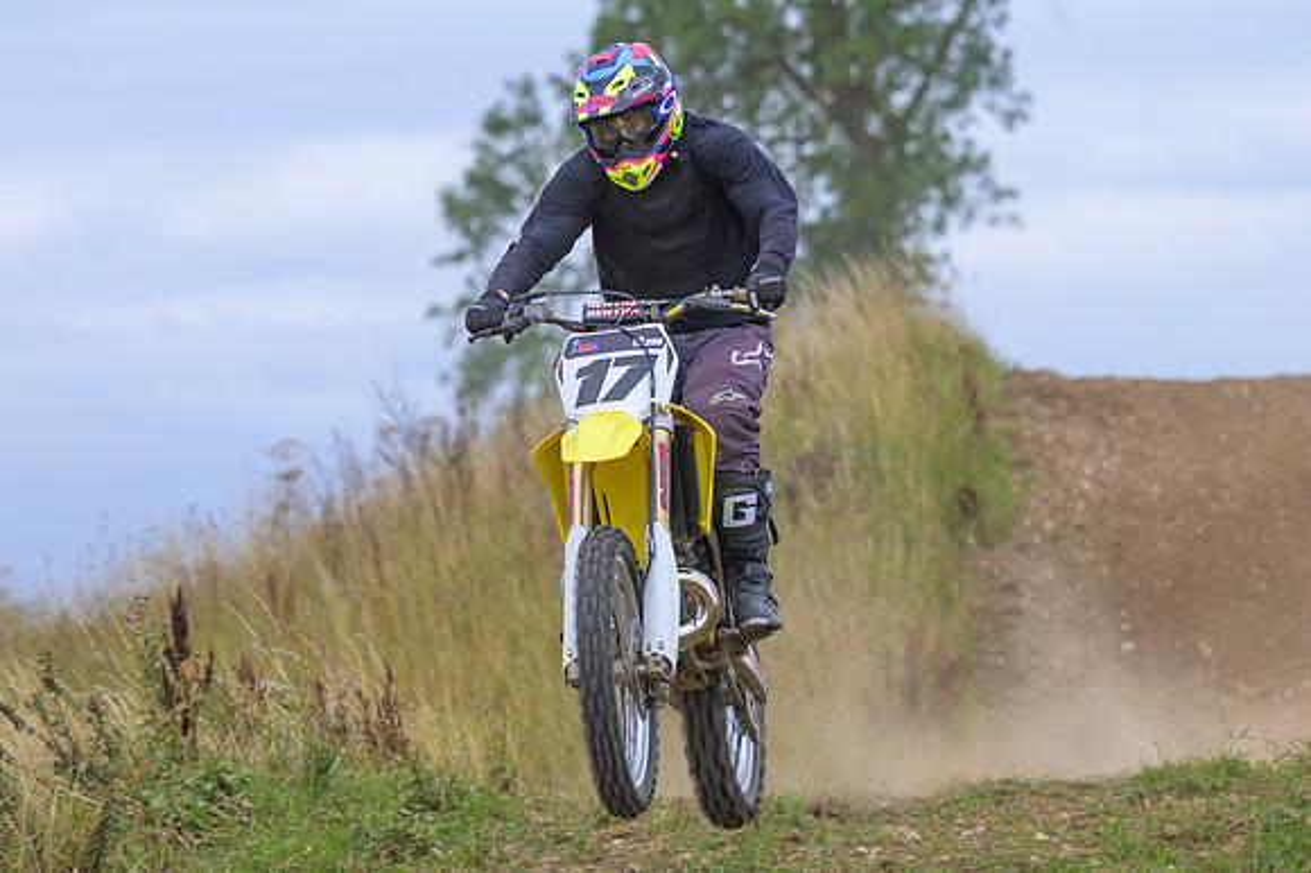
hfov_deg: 8.1
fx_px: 9304
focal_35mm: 256
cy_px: 550
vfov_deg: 5.4
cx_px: 380
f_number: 3.5
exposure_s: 1/400
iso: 64
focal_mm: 120
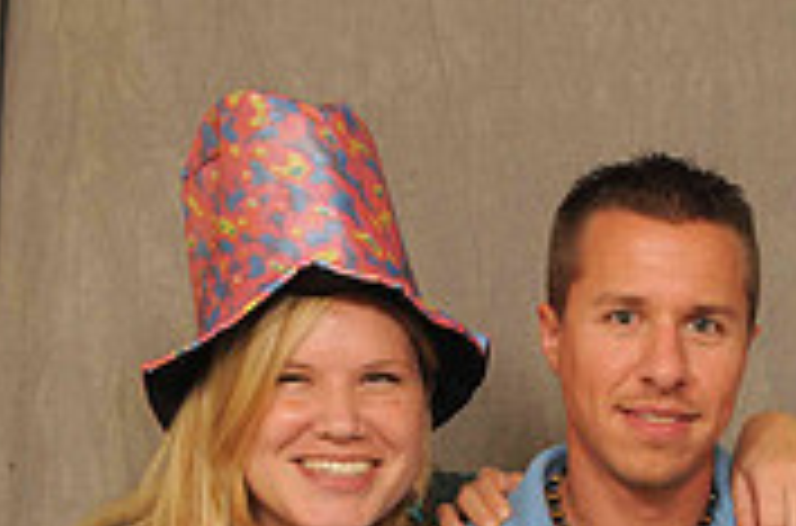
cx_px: 895
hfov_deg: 13.2
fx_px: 3366
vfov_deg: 8.9
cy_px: 573
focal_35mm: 153
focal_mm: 31
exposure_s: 1/125
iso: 200
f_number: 6.3
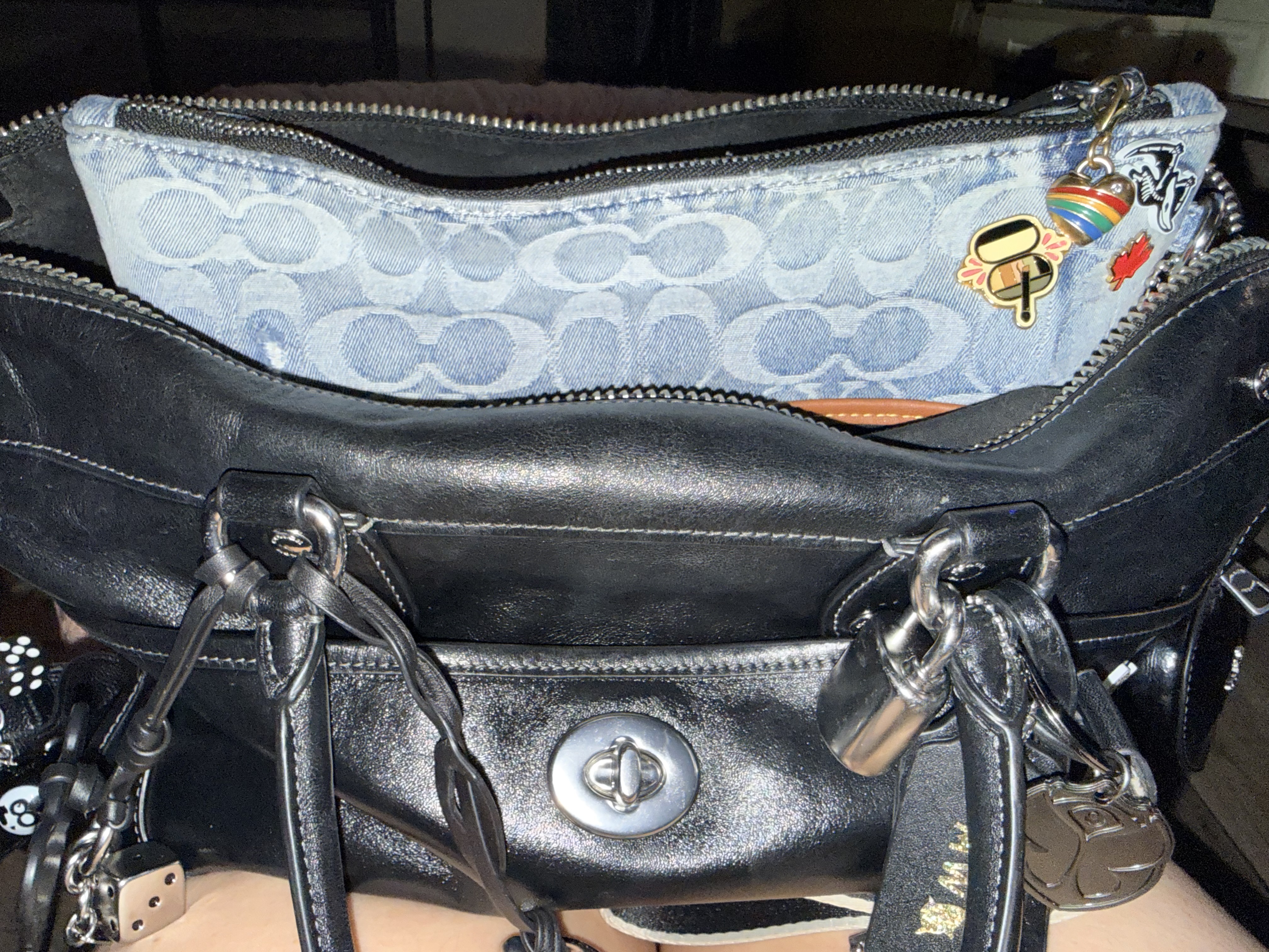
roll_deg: -2.0
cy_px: 476
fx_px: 880
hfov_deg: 71.6
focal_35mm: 24
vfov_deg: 56.8
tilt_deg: -28.5
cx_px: 634
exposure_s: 1/121
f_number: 2.2
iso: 80
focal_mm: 2.22
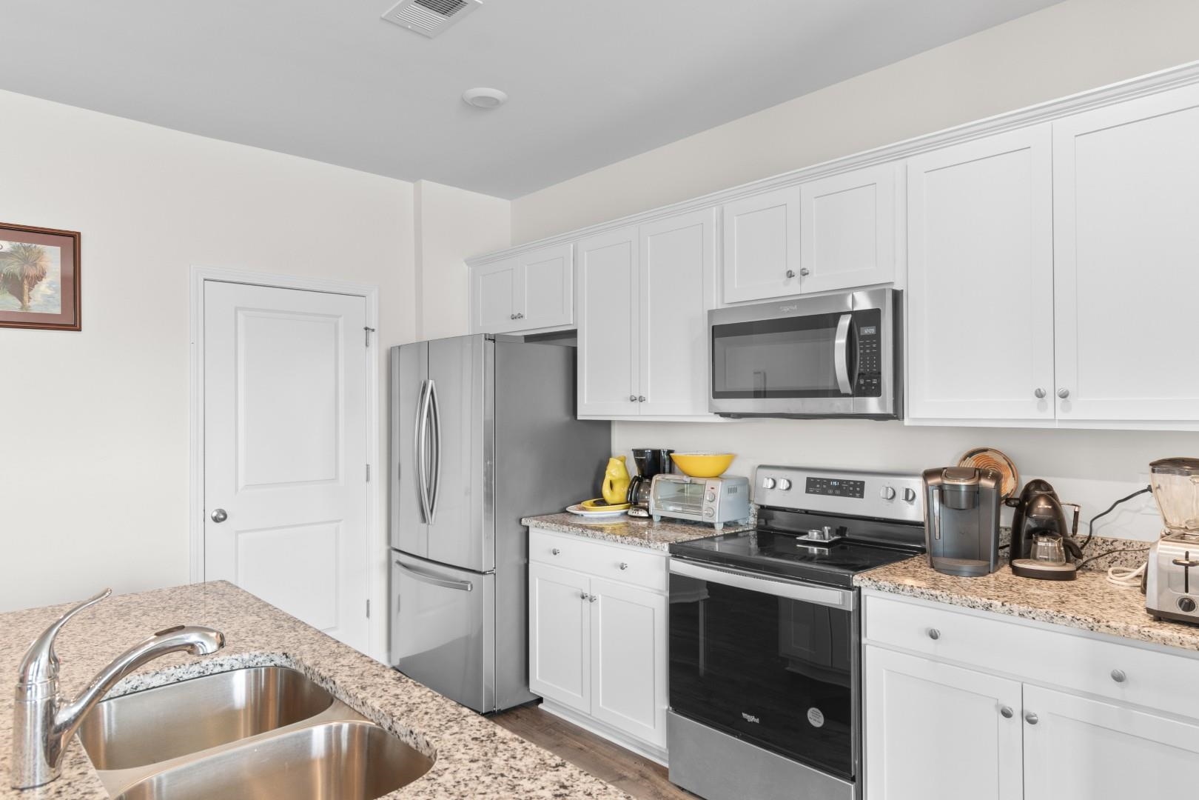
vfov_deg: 59.5
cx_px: 600
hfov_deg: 81.2
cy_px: 400
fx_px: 699
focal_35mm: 21
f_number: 5
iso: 100
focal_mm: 14
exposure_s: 1/2
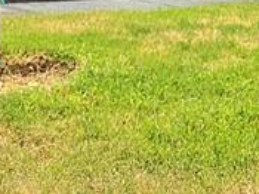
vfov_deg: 8.5
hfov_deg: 11.6
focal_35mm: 170
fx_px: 1271
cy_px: -113
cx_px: 120
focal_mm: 3
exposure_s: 1/586
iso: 25
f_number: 1.8
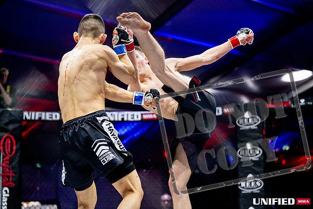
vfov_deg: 19.5
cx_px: 156
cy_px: 104
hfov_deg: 28.8
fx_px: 609
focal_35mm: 70
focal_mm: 70
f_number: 2.8
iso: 4000
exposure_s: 1/1250
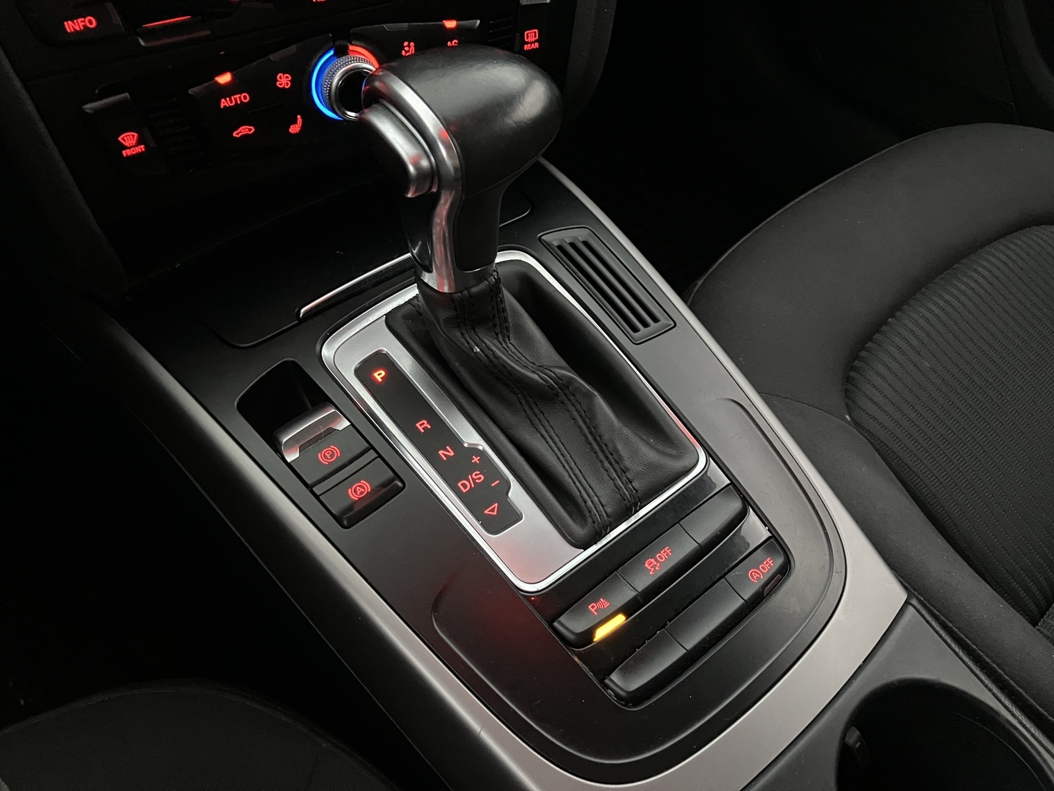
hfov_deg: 63.4
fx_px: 853
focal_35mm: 28
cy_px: 396
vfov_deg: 49.7
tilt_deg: -49.6
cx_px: 527
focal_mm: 3.99
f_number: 1.8
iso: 640
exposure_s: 1/15
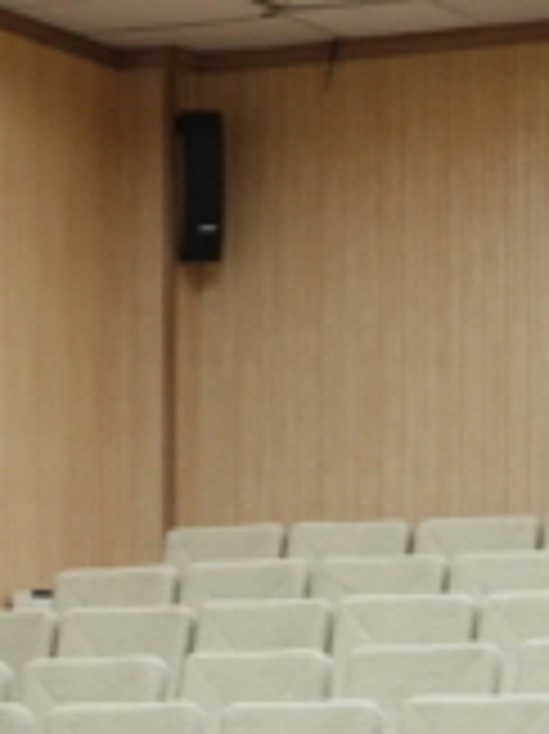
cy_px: 1139
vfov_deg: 9.3
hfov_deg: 7.1
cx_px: -54
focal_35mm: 207
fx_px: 4383
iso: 250
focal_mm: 12.96
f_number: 3.2
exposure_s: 1/40
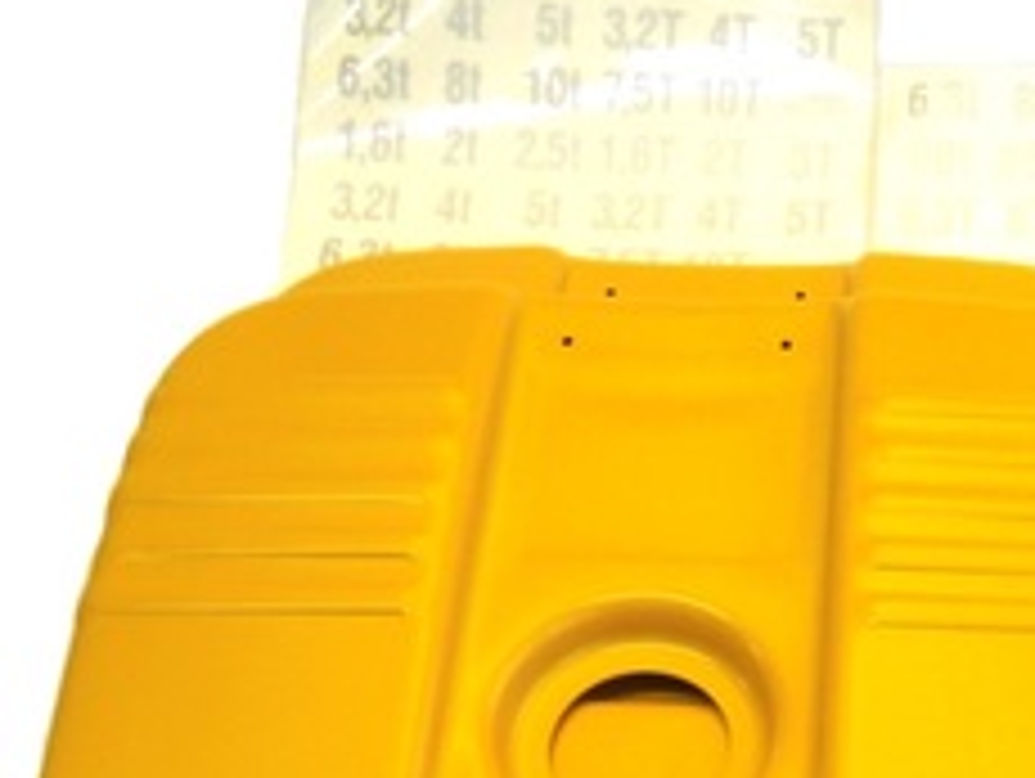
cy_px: 627
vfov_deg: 23.3
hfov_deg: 29.7
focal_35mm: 62
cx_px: 954
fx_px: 1856
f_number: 2.8
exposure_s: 1/60
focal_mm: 5.58
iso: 64
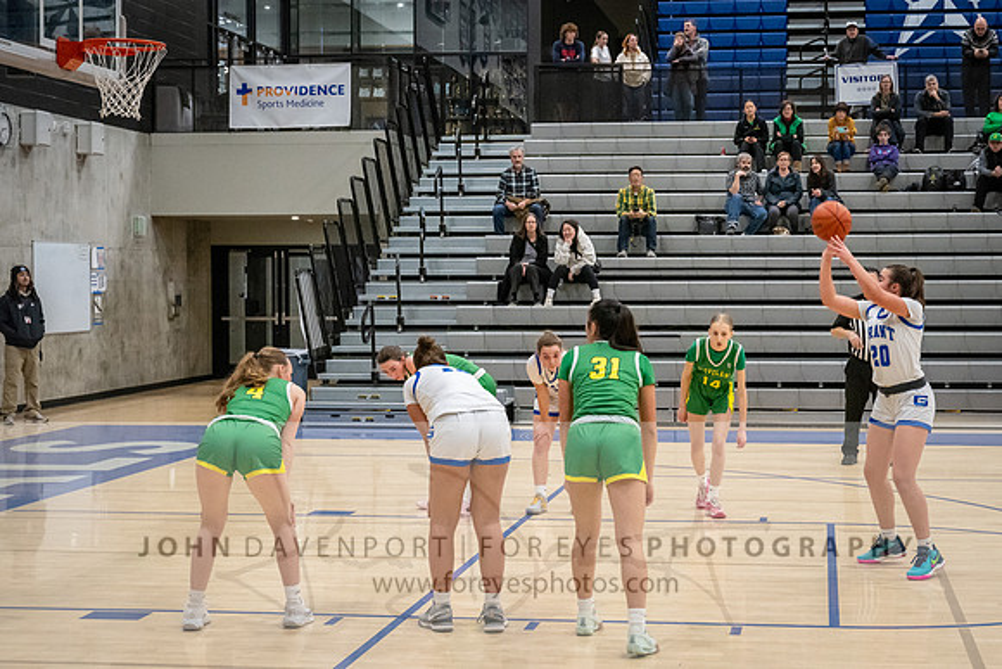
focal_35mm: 63
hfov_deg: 32.0
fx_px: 1743
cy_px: 335
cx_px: 597
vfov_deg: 21.7
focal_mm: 51
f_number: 5.6
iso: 10000
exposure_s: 1/400
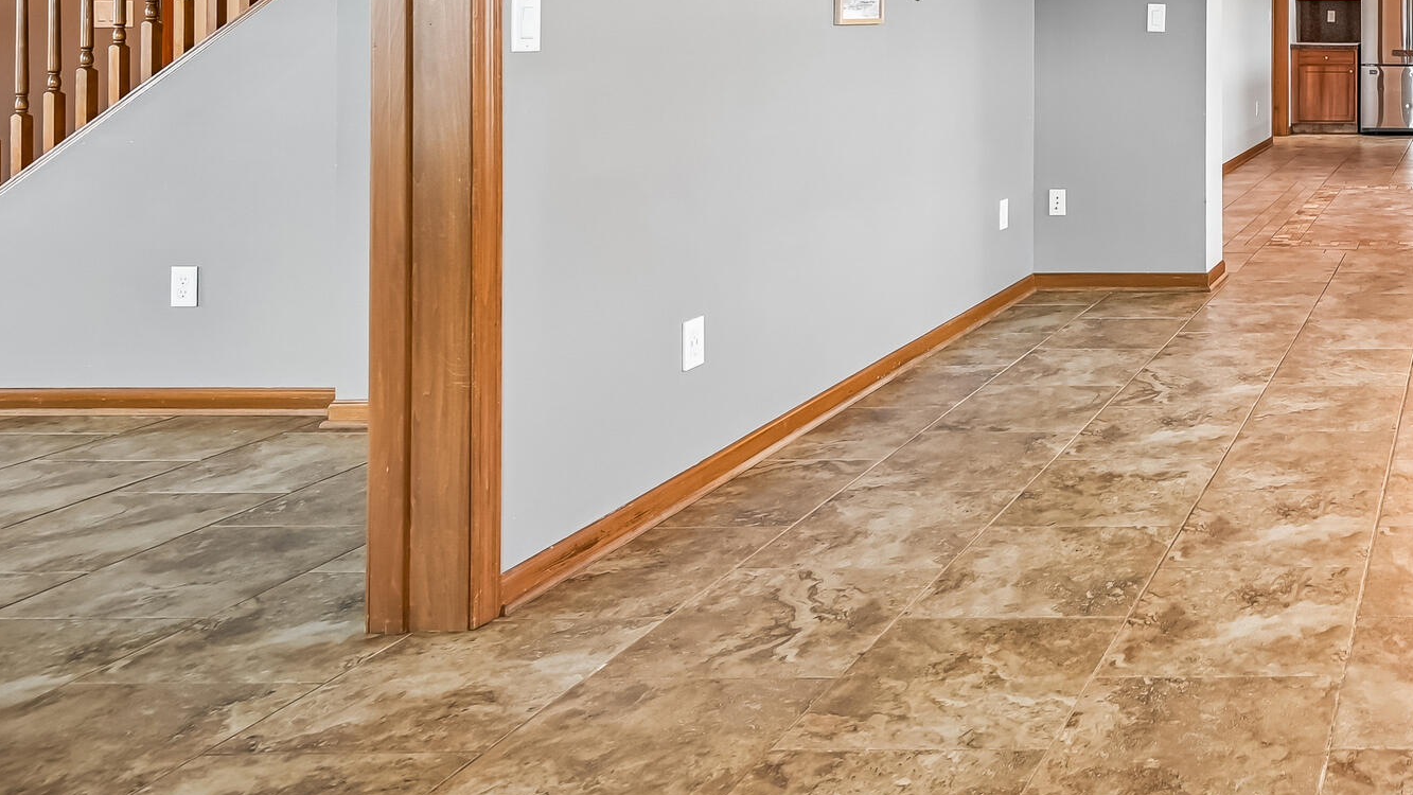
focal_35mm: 33
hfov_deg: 46.4
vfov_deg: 32.8
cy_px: 3
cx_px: 1504
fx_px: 1236
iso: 400
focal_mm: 14
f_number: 4.8
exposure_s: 1/20
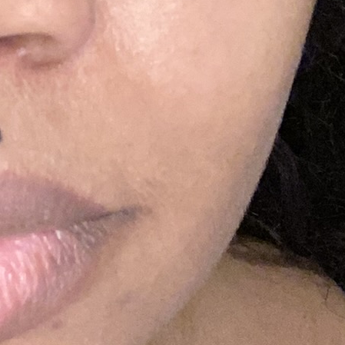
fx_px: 1364
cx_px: -26
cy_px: -177
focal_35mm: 121
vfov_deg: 13.5
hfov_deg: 14.1
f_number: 2.2
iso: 250
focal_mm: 2.71
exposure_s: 1/30
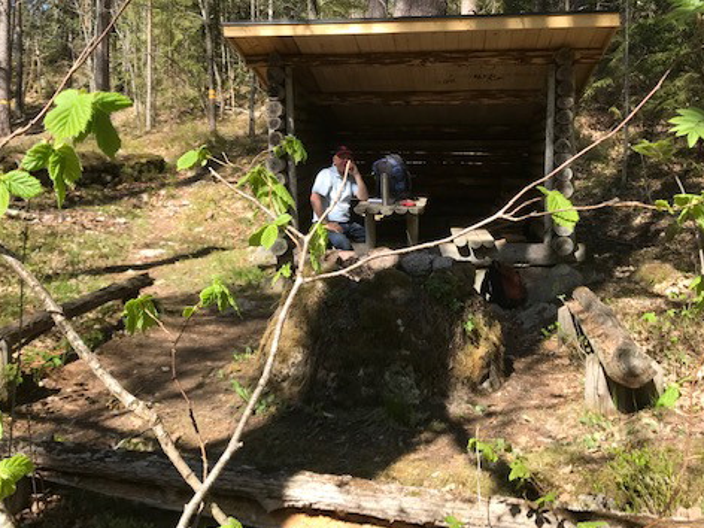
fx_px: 773
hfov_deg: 48.8
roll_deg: -0.5
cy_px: 203
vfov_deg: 37.5
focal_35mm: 38
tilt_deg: -3.0
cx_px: 301
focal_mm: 3.99
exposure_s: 1/731
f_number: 1.8
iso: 20
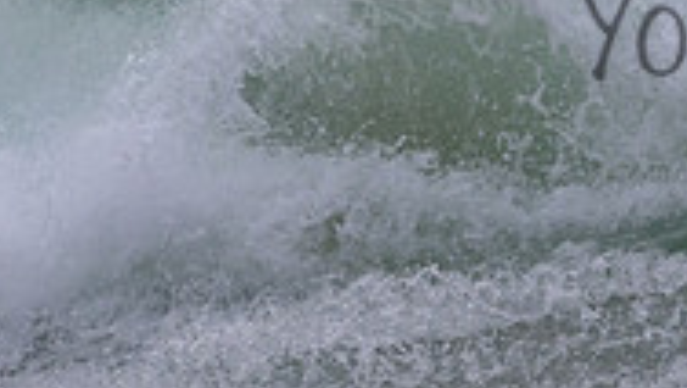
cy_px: -9
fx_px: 47044
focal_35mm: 2581
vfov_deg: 0.5
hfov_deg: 0.8
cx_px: 954
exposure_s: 1/1600
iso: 1400
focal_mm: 800
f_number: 11
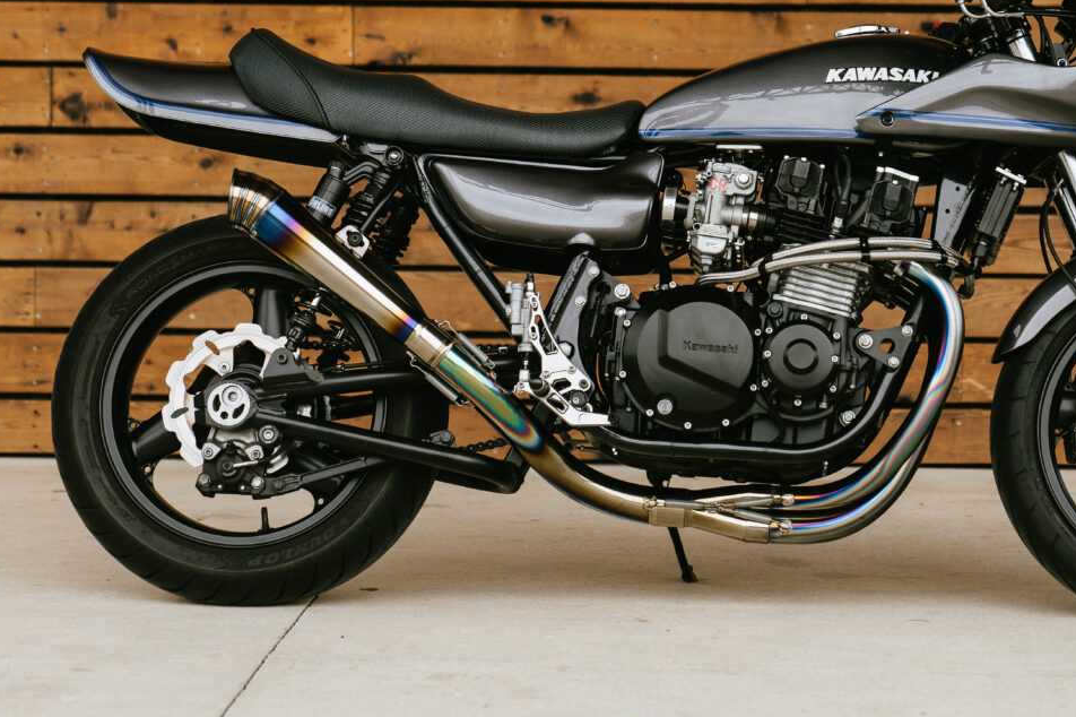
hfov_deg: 18.0
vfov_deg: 12.1
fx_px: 3376
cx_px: 747
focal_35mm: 113
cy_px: 165
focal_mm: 70
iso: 100
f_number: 2.8
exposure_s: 1/200
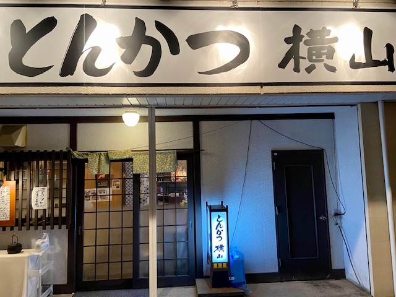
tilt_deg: +4.5
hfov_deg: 67.3
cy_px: 148
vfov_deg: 53.1
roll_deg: +1.0
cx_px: 198
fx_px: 297
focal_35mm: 26
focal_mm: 4.25
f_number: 1.8
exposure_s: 1/50
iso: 160
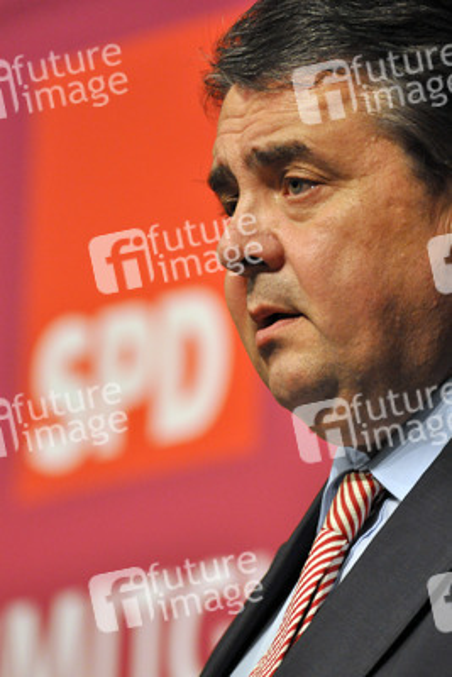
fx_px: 8467
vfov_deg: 4.6
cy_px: 338
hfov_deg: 3.1
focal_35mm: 450
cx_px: 226
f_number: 5.6
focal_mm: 300
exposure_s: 1/125
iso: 2000
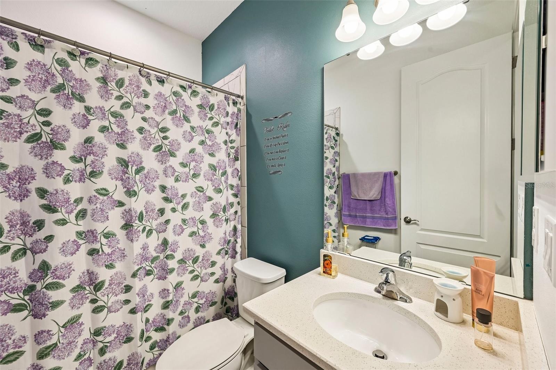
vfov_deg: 81.2
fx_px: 216
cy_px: 185
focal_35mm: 14
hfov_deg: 104.3
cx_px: 278
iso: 400
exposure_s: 1/20
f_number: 8
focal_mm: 14
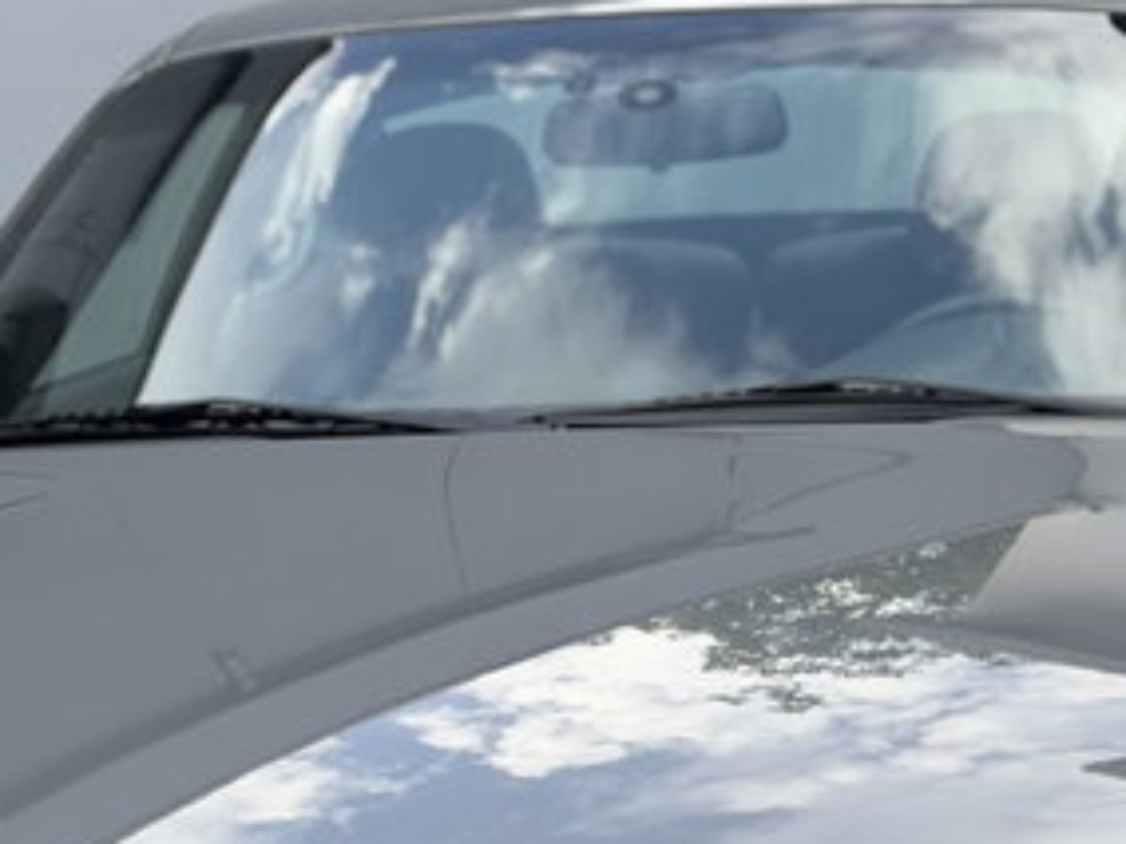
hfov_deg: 15.2
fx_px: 4229
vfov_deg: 11.3
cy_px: 899
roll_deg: +1.5
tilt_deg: -10.5
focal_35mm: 130
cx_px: 492
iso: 64
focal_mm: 6.76
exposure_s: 1/865
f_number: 1.78
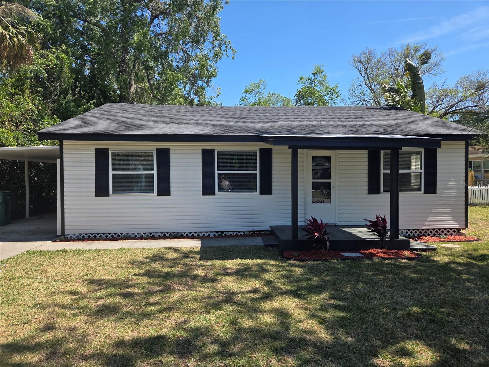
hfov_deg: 73.9
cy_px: 184
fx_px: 325
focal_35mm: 23
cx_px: 244
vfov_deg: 58.9
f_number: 1.8
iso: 80
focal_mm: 5.4
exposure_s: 1/2737
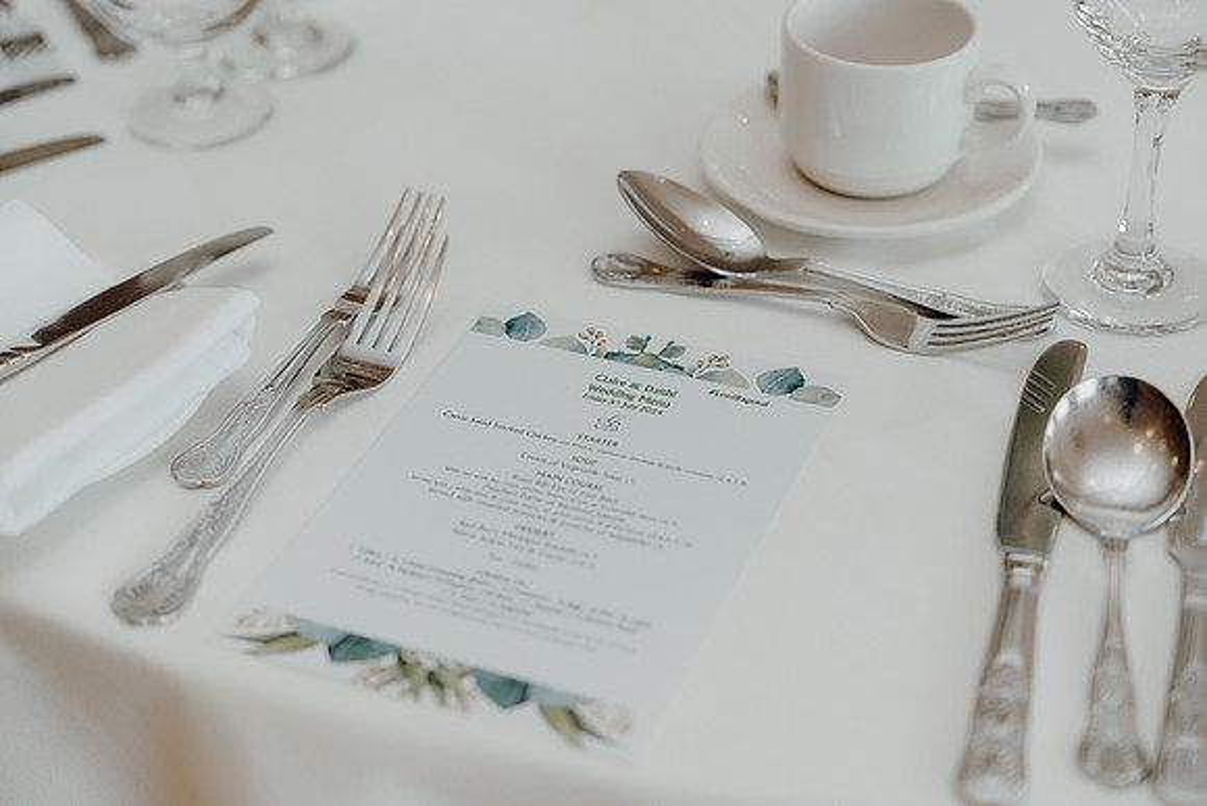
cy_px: 403
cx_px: 604
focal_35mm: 62
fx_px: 2079
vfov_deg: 21.9
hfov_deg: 32.4
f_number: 2.8
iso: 400
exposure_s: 1/200
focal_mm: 62
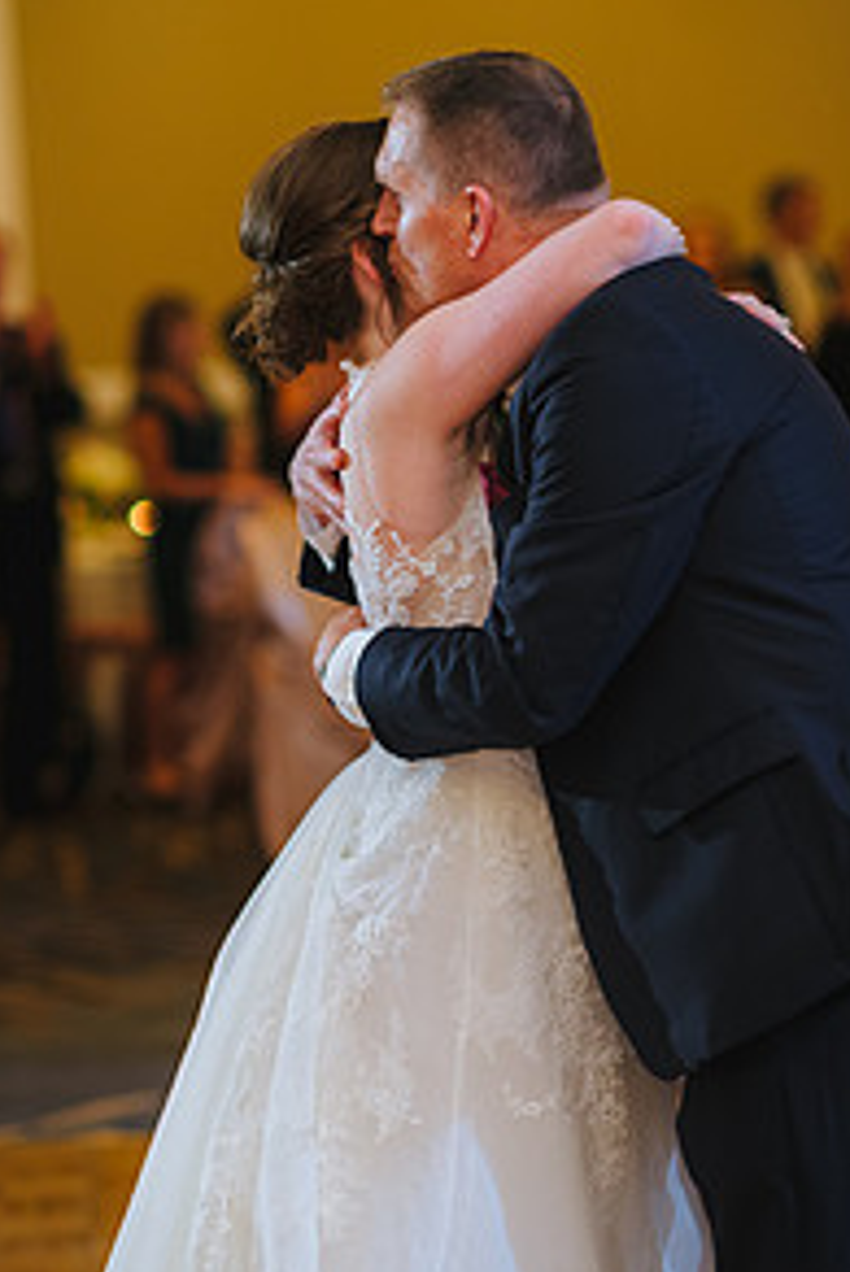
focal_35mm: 131
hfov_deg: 10.5
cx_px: 401
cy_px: 675
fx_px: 4634
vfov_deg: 15.6
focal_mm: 85
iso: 800
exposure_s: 1/80
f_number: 2
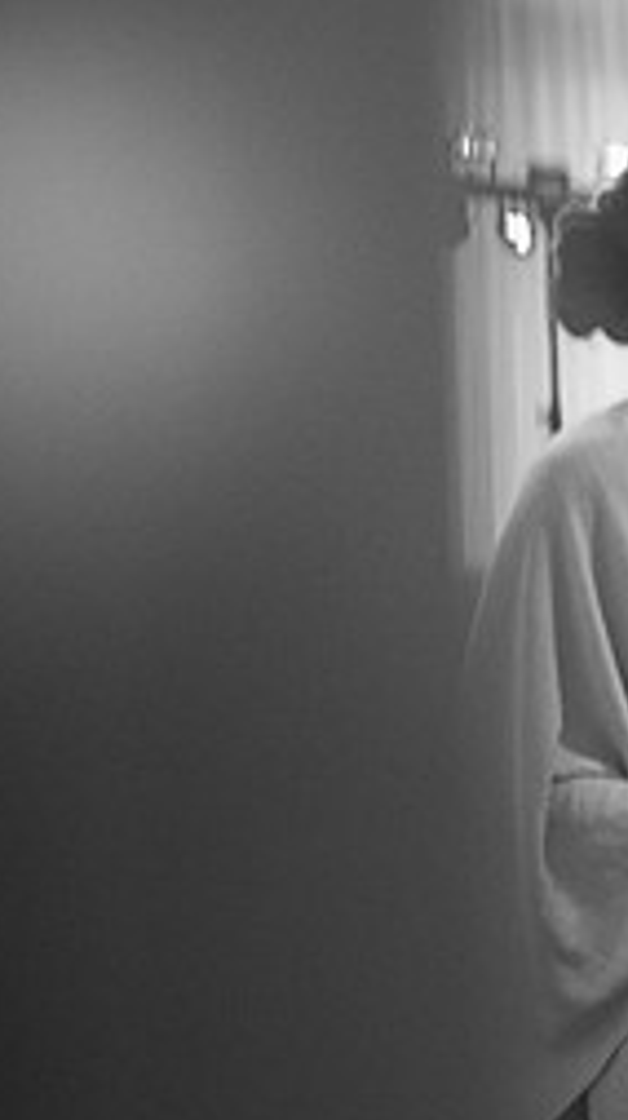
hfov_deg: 12.6
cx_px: 1252
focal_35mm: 84
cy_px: 425
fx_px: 2491
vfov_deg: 25.2
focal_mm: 35
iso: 1000
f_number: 1.8
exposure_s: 1/200
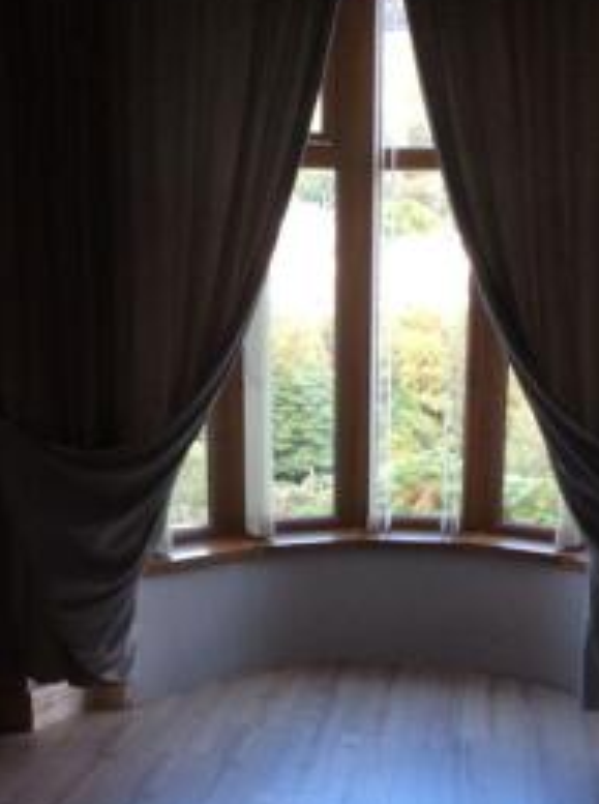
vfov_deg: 35.0
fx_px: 1251
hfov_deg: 26.9
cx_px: 351
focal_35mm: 54
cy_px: 582
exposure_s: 1/25
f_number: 2.4
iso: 32
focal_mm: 3.3
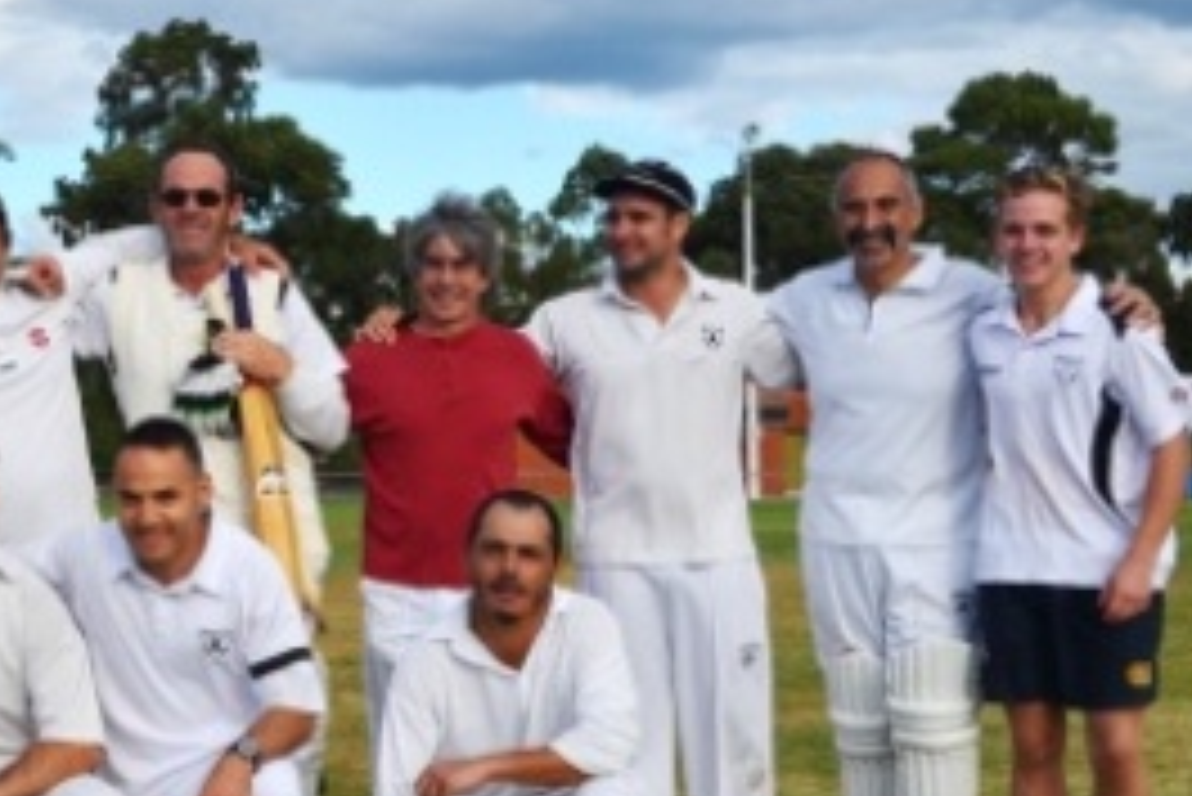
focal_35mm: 73
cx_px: 160
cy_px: 409
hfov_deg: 26.9
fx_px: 2418
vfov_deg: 18.7
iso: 400
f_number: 7.1
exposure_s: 1/1600
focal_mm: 28
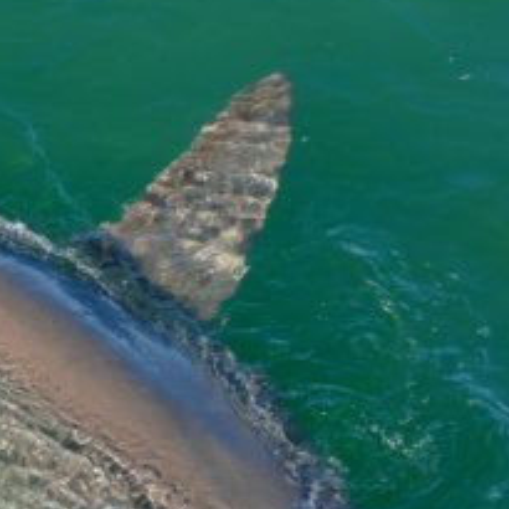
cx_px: 22
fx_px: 2529
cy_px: 221
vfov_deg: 11.5
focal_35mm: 152
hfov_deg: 11.4
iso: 125
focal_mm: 22.2
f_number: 3.5
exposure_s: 1/640
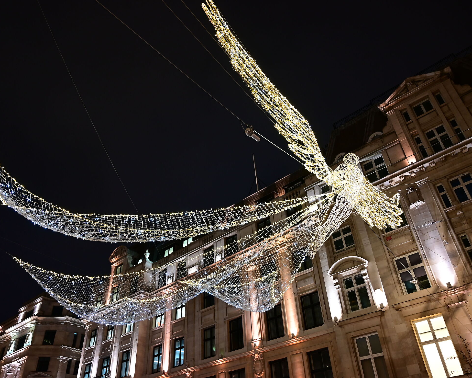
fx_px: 391
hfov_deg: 62.1
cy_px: 188
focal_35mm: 28
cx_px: 220
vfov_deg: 51.5
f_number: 4
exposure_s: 1/20
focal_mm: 24
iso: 800
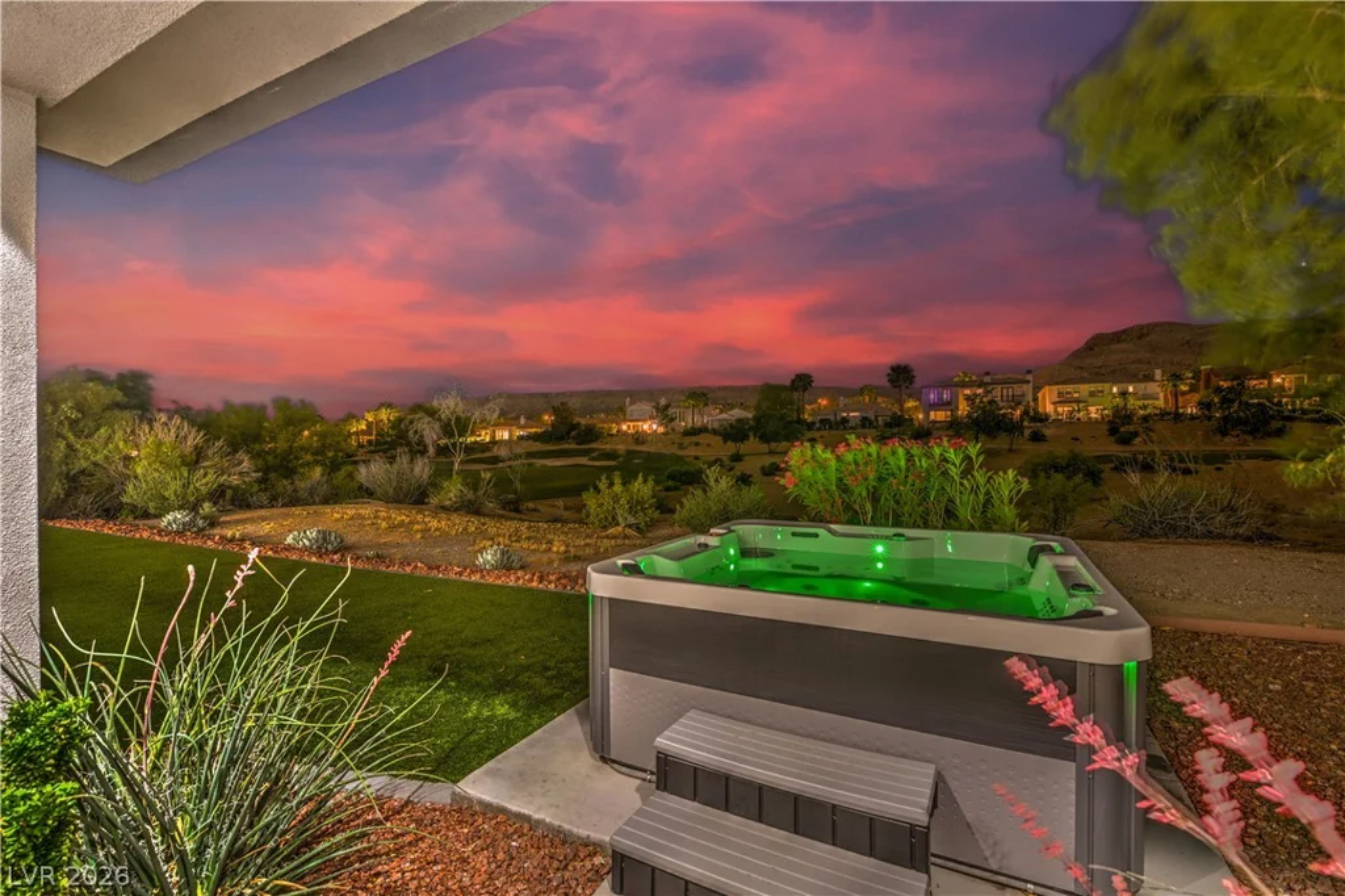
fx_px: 560
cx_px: 672
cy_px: 448
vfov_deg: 77.3
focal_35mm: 15
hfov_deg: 100.4
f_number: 7.1
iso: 800
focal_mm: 15
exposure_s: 2.5
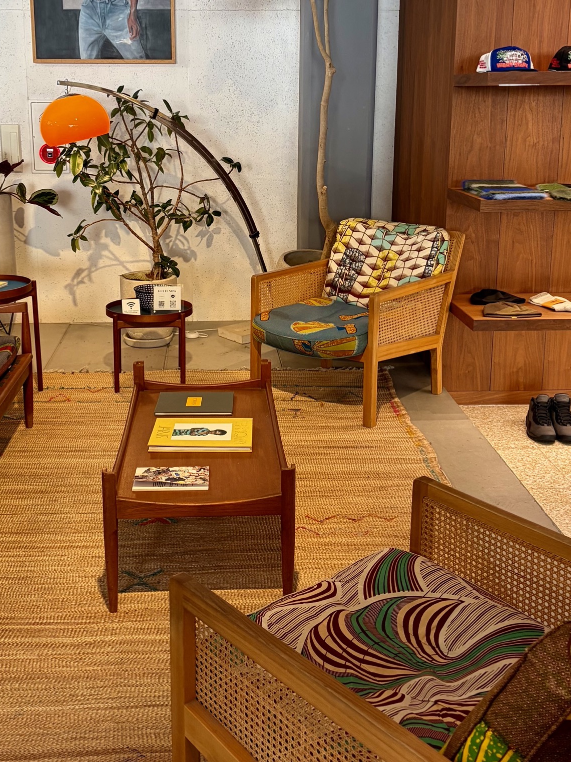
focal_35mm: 41
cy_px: 304
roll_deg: -0.9
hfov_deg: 35.1
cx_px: 243
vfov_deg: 45.5
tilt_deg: -12.9
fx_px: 902
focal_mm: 5.96
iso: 125
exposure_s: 1/77
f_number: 1.6
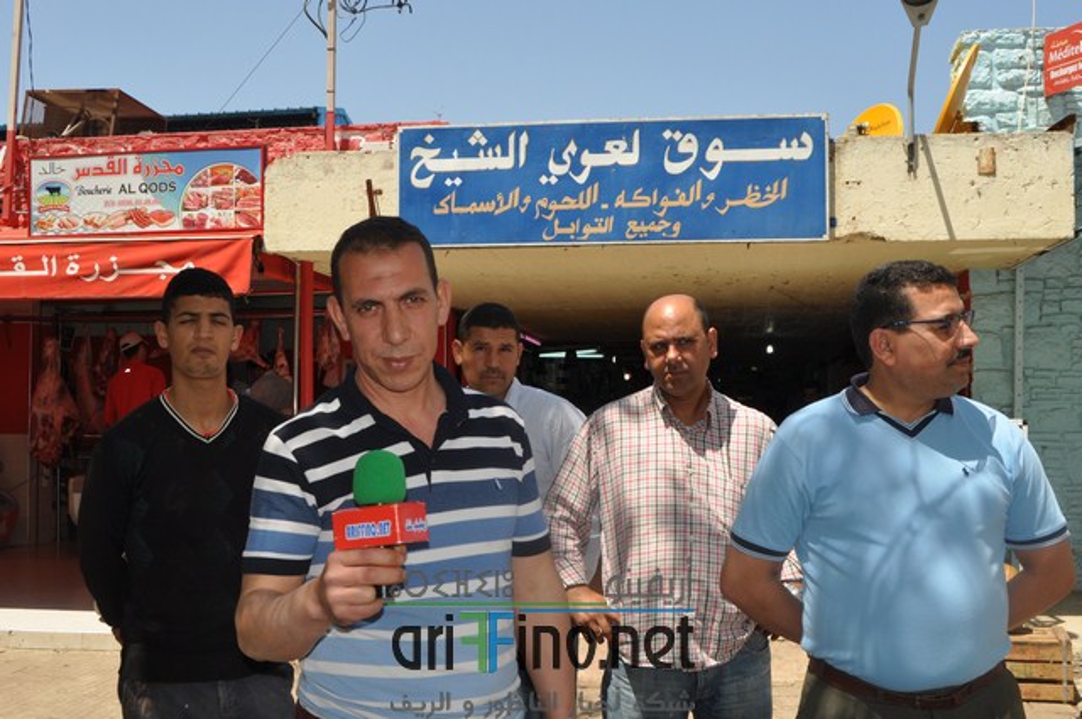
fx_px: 1171
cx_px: 541
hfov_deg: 49.6
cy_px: 360
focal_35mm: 39
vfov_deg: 34.1
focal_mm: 26
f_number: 13
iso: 200
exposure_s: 1/200
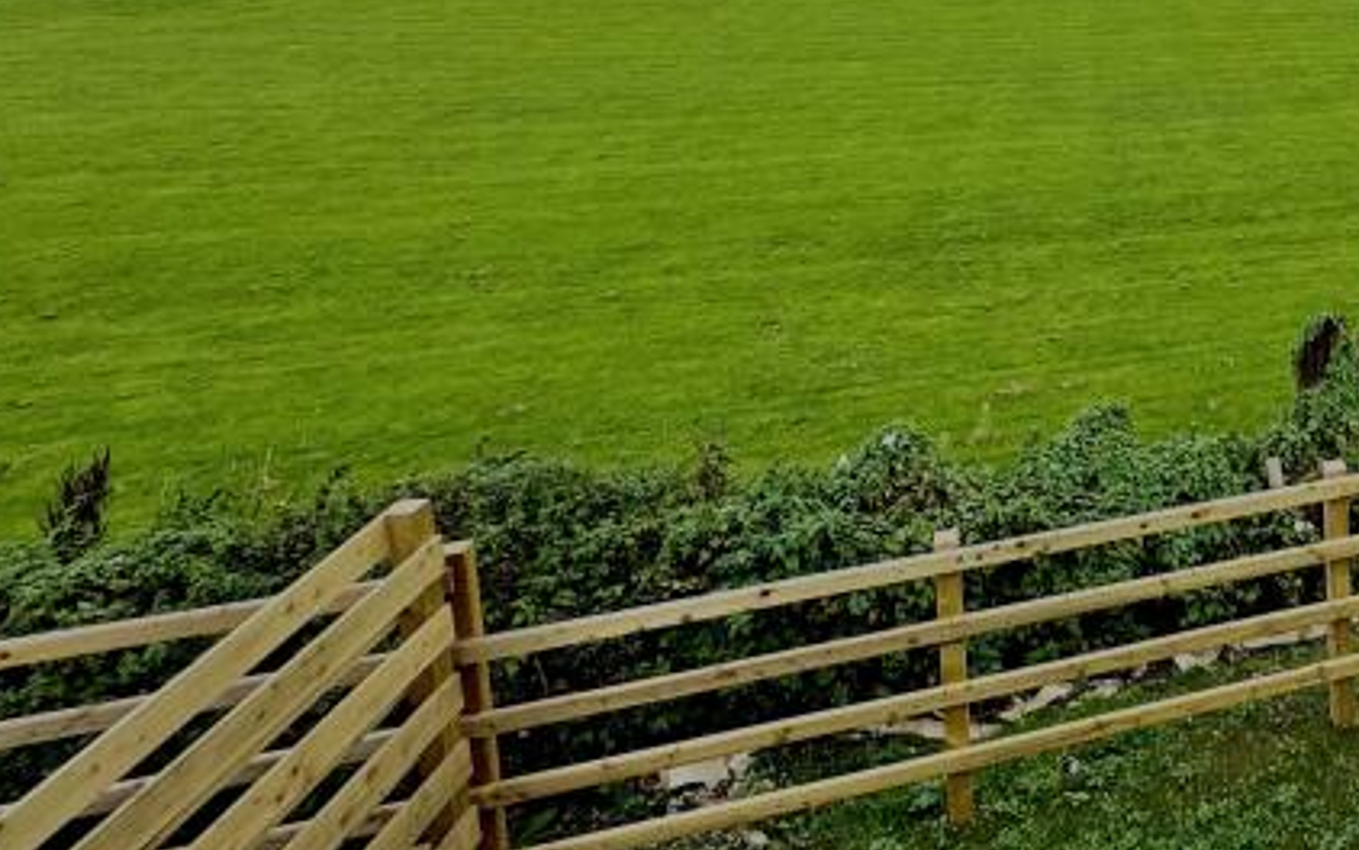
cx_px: 1449
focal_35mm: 36
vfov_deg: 31.6
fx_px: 1334
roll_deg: +1.7
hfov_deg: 43.5
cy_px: -71
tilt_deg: -6.5
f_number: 2.2
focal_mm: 2.22
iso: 40
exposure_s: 1/636
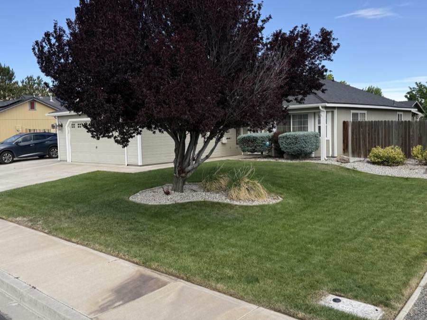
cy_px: 160
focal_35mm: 24
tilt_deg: -2.5
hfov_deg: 71.6
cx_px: 214
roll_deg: +0.9
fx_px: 296
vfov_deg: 56.8
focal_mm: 6.76
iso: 80
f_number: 1.78
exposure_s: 1/2000
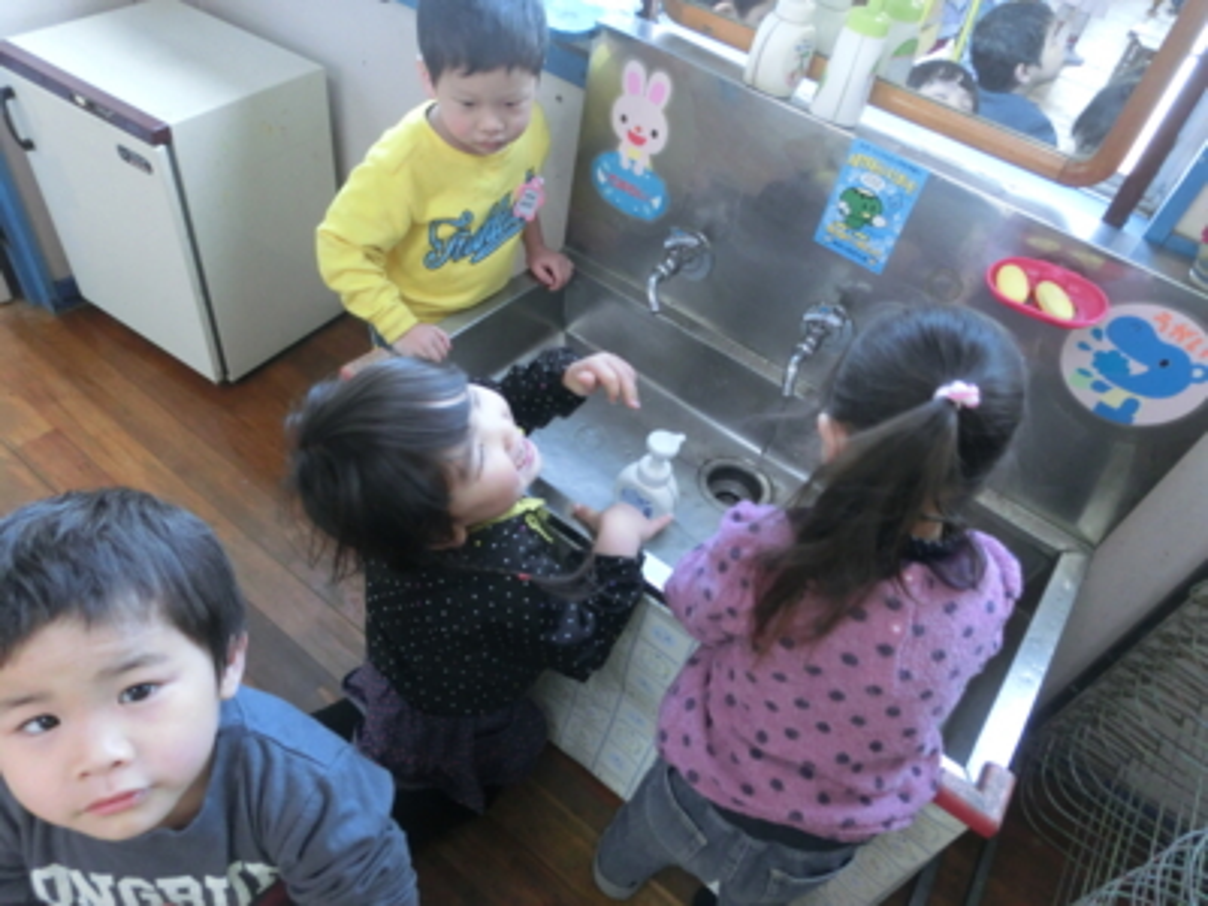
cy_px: 453
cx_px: 604
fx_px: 838
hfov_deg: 71.6
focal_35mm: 24
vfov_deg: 56.8
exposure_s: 1/125
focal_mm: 4.24
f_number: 3
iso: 500
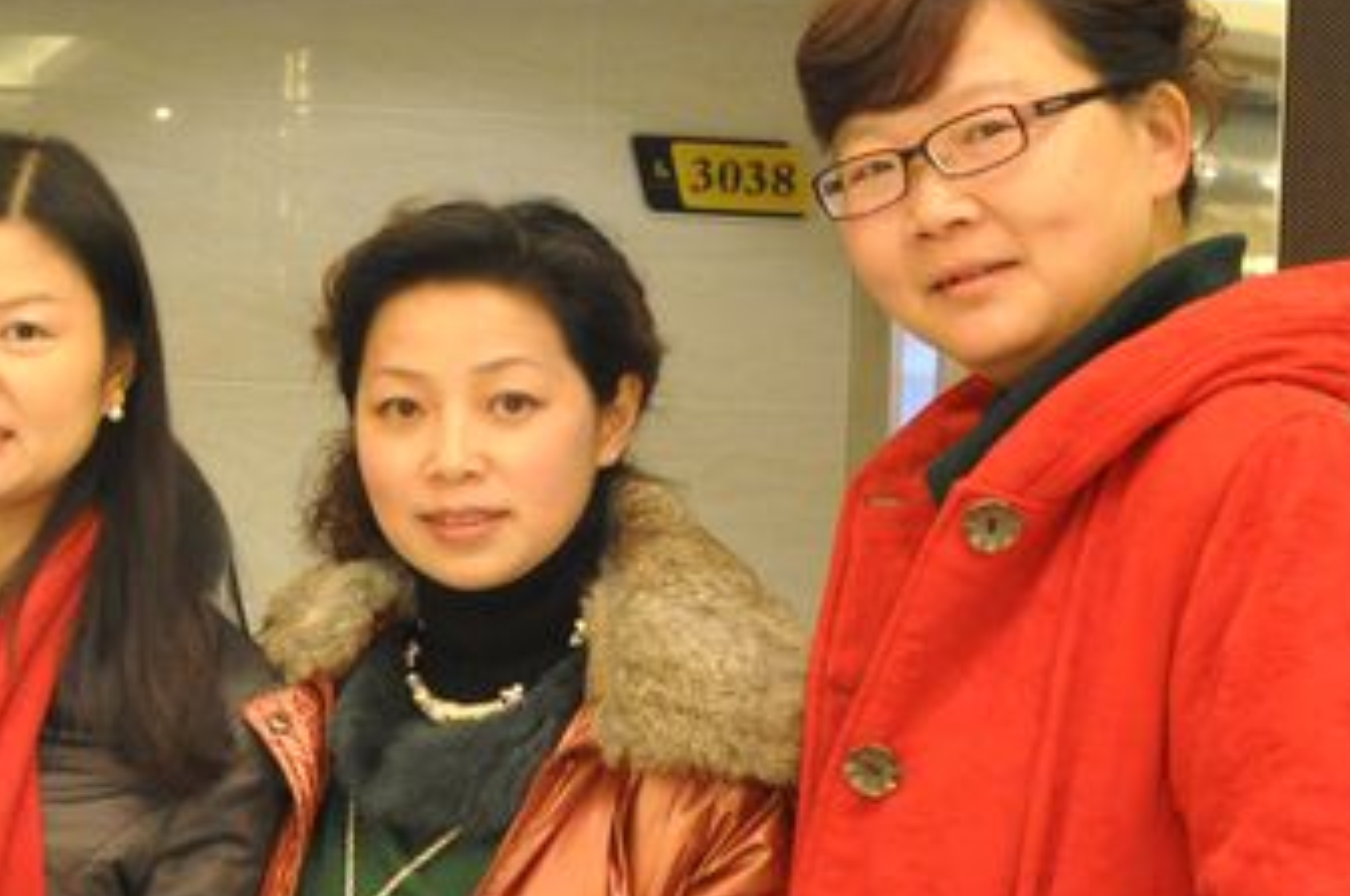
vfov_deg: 12.2
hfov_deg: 17.6
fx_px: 4175
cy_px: 410
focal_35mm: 111
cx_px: -213
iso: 1600
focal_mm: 25
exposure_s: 1/25
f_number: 4
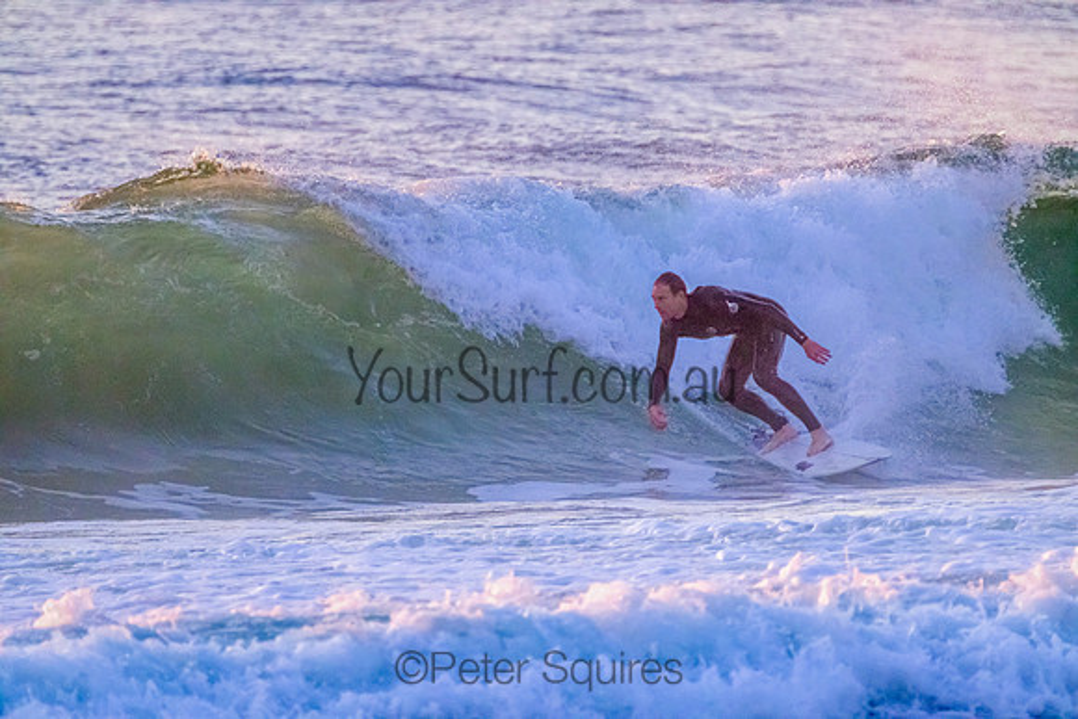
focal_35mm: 800
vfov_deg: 1.7
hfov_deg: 2.6
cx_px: 539
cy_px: 360
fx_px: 23960
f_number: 11
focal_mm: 800
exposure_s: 1/800
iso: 7200
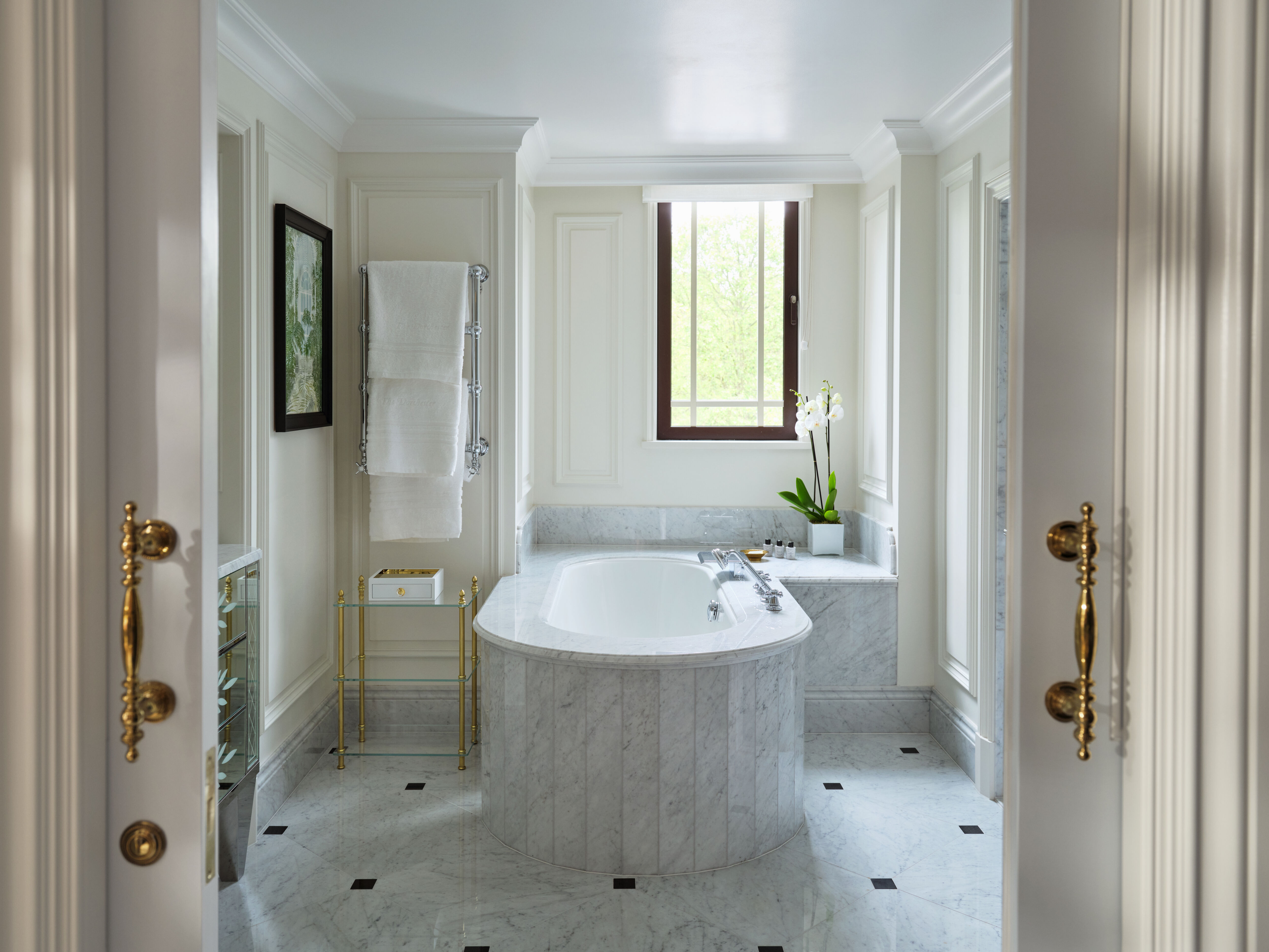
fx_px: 1026
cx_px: 634
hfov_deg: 63.4
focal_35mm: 28
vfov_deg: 49.7
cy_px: 476
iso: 400
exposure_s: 1/25
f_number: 8
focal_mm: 35.6
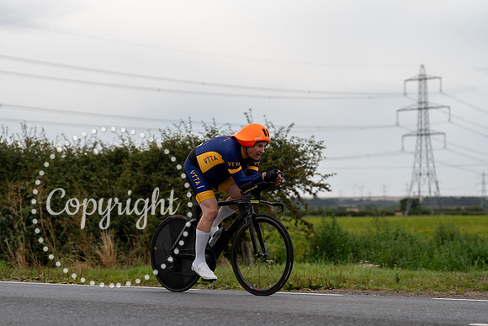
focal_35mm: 83
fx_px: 1125
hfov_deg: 24.5
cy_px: 163
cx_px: 244
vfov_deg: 16.5
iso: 640
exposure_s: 1/800
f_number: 3.2
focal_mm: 83
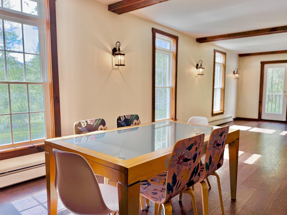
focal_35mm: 24
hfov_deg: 71.6
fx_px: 199
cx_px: 144
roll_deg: -0.1
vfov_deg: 56.8
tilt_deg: -4.6
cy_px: 108
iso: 64
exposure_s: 1/173
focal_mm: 6.76
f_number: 1.78
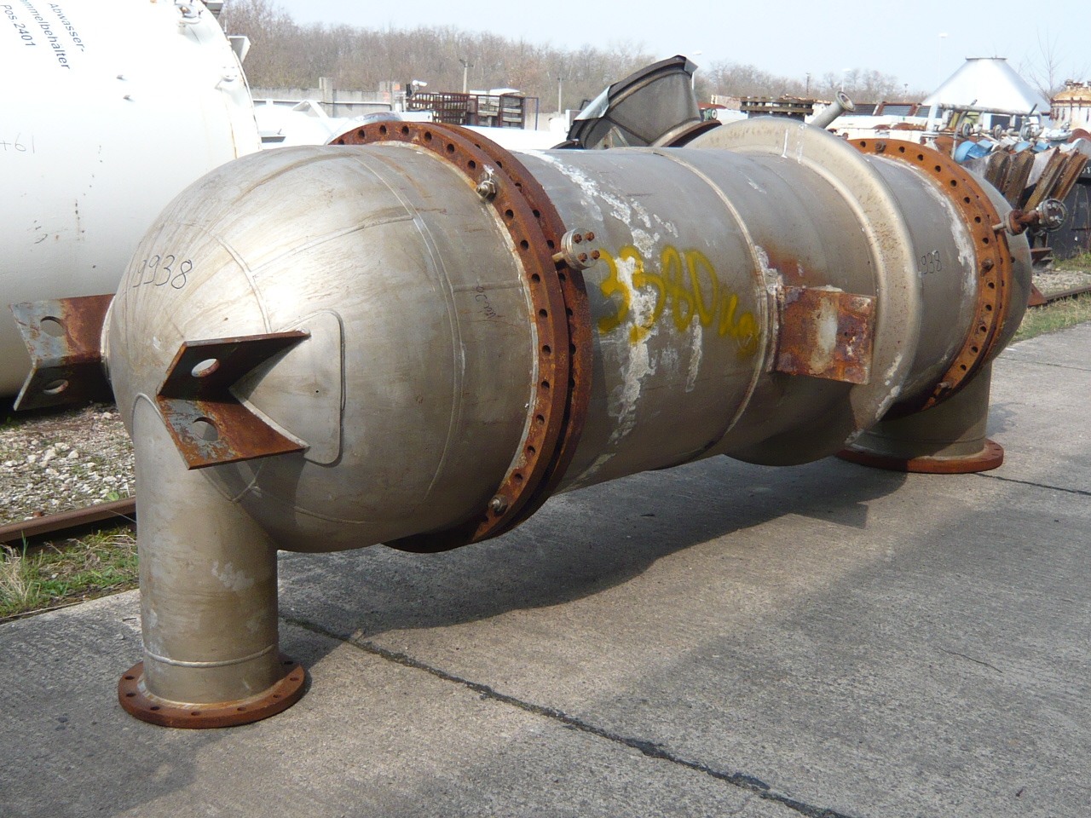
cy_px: 409
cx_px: 546
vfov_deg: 35.1
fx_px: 1292
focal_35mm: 41
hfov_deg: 45.8
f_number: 2.8
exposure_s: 1/640
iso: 100
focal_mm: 4.6
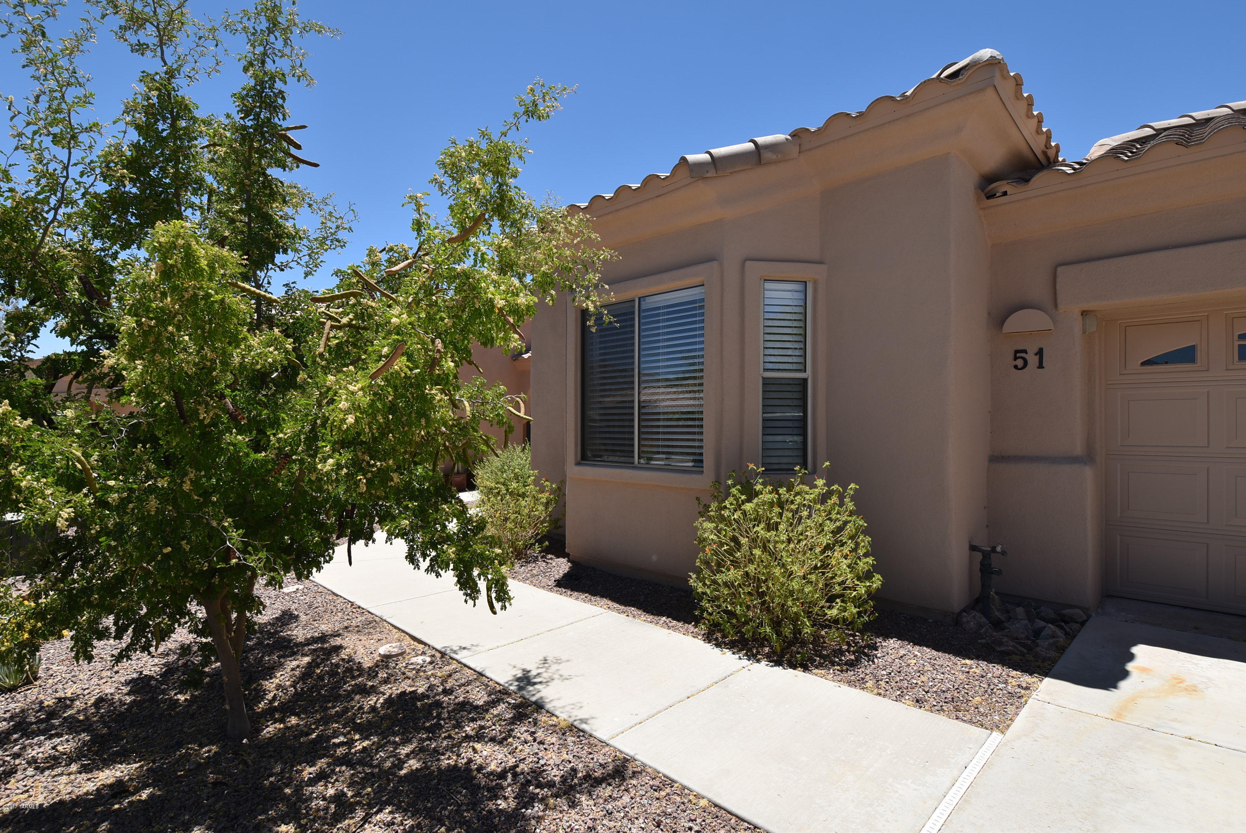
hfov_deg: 94.9
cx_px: 623
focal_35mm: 16
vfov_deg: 72.2
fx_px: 572
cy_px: 416
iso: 100
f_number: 9
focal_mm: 11
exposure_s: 1/200
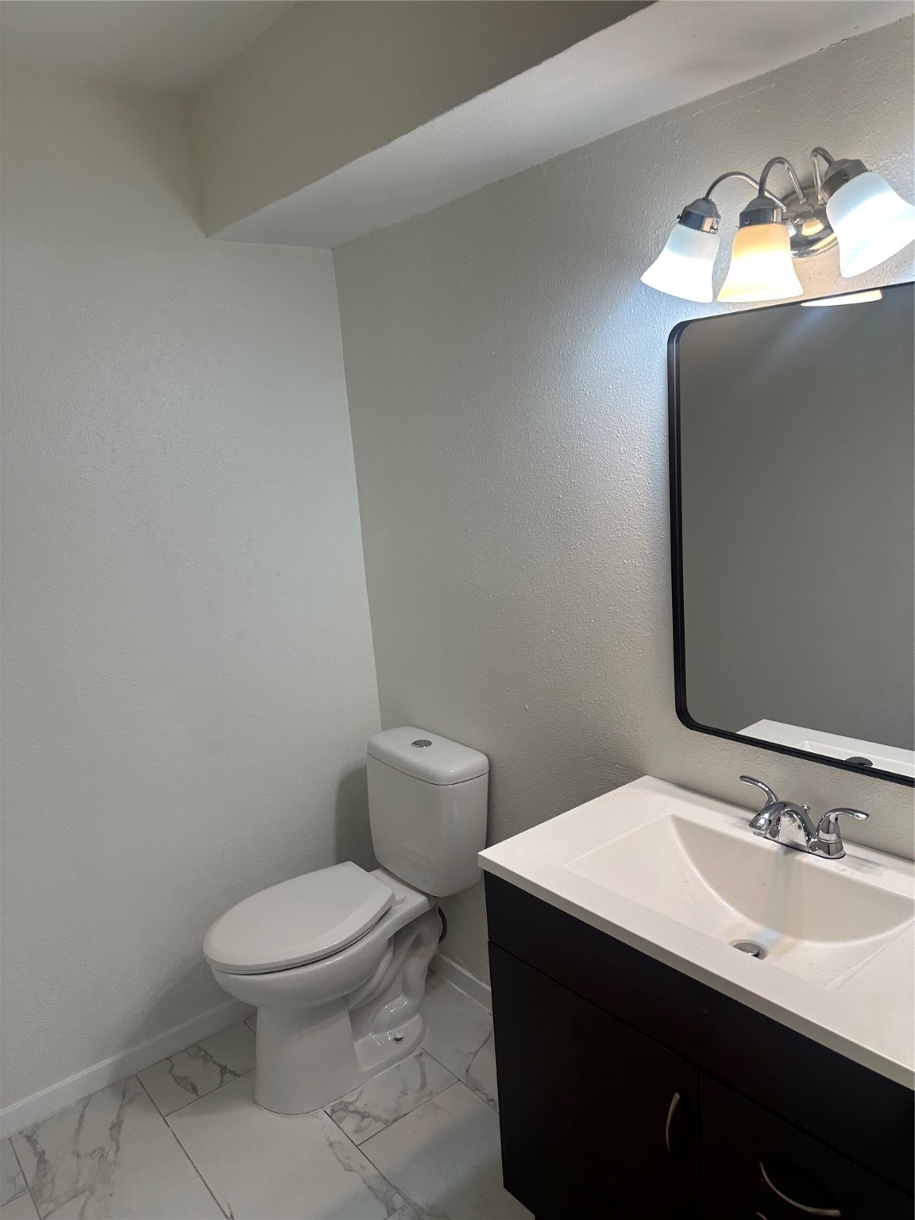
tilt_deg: -13.5
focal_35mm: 24
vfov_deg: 71.6
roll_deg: +3.2
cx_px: 458
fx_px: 846
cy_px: 610
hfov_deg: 56.8
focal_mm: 6.86
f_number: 1.78
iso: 64
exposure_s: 1/120
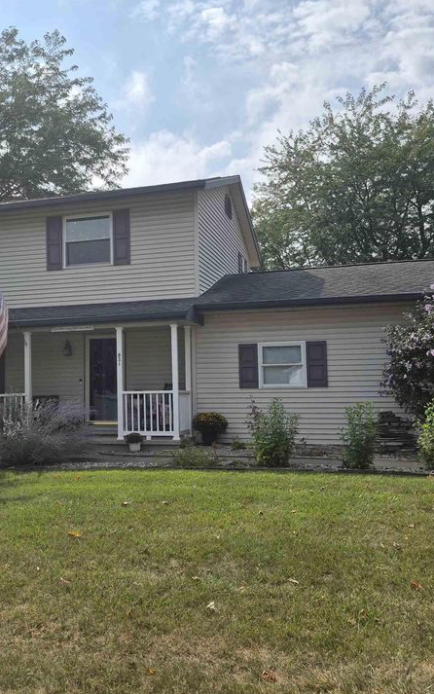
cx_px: 142
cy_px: 341
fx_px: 662
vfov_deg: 55.3
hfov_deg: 35.9
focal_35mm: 35
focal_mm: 5.4
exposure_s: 1/7696
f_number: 1.8
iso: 40
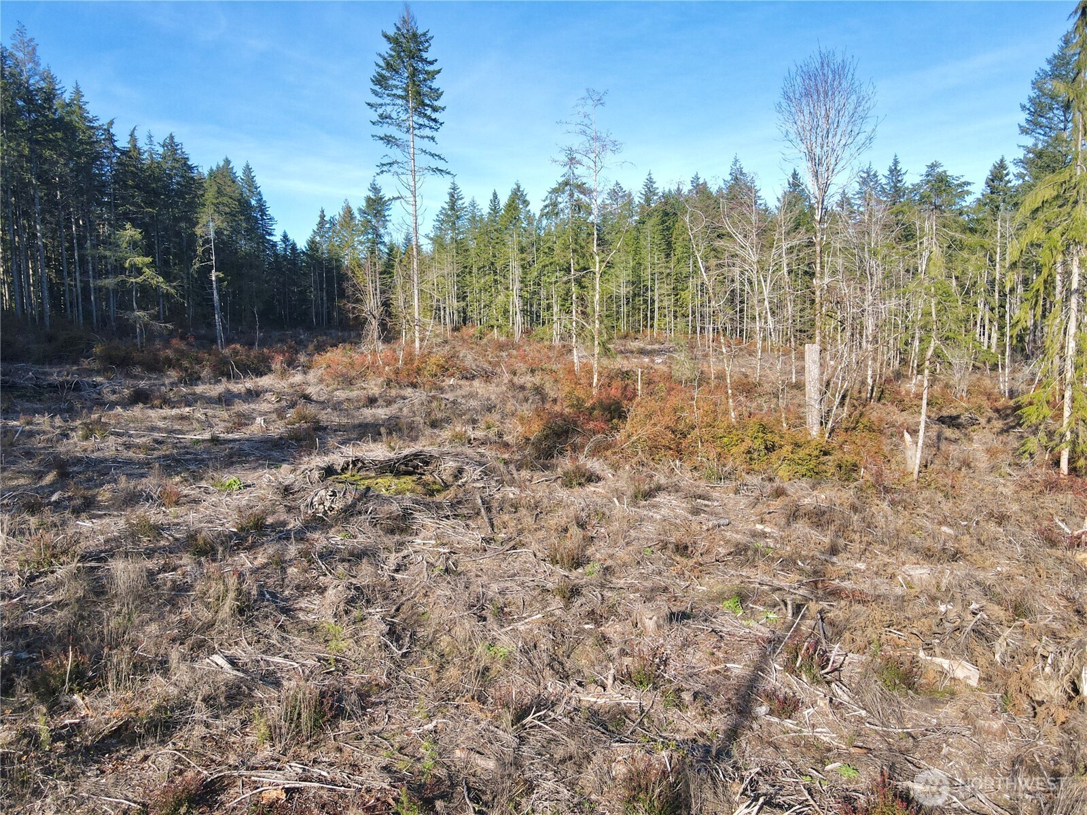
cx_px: 544
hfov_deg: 71.6
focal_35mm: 24
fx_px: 753
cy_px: 408
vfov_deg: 56.8
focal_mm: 4.5
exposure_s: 1/350
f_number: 2.8
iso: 100
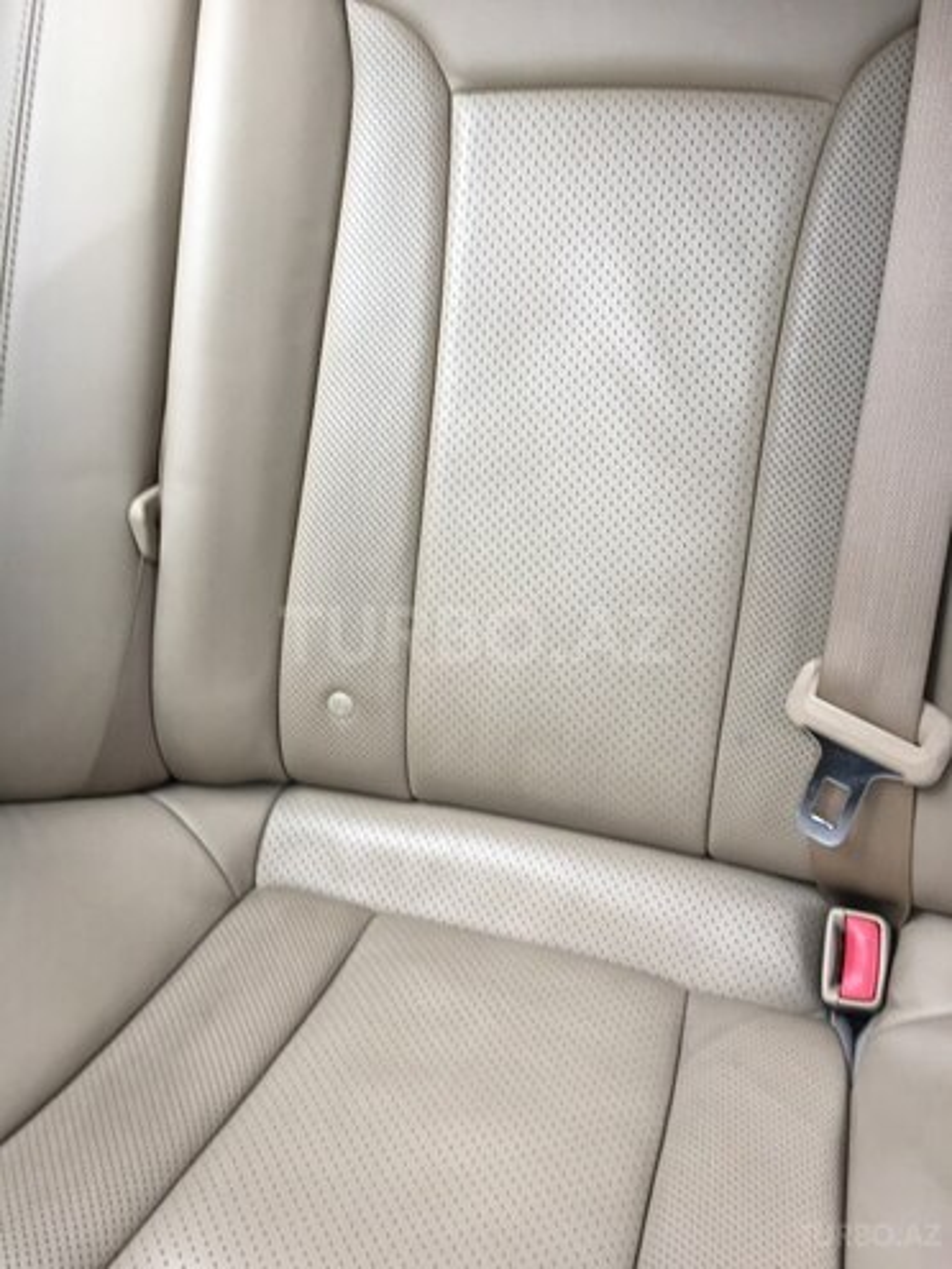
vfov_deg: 61.7
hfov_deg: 48.2
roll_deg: +5.4
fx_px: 1063
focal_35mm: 29
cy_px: 634
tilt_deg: -33.7
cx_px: 476
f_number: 2.2
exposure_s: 1/50
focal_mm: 4.15
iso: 32
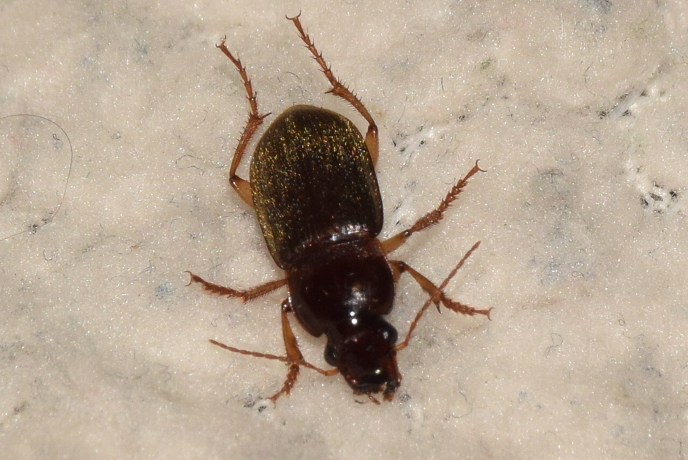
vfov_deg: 6.6
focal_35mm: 210
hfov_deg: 9.8
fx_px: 4017
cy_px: 230
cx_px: 344
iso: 400
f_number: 16
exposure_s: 1/160
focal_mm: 140
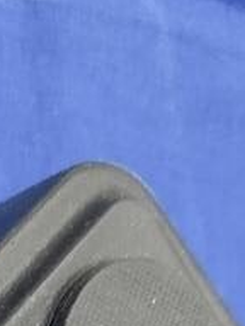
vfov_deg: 11.8
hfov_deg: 10.5
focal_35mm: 133
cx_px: -185
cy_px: 810
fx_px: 1255
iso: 250
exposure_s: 1/50
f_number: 2
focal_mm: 4.6
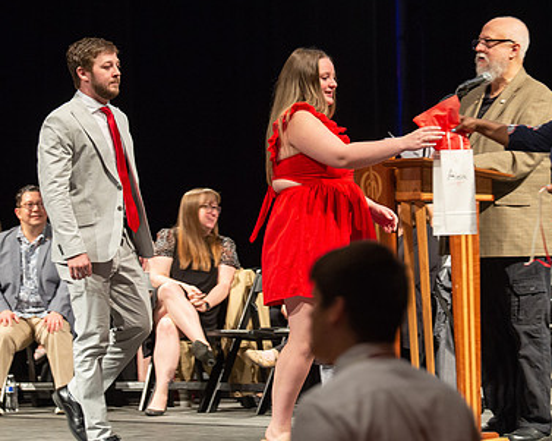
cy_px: 170
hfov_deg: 10.1
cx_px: 303
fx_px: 3118
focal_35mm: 191
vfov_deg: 8.1
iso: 1600
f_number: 4
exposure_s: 1/100
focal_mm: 112
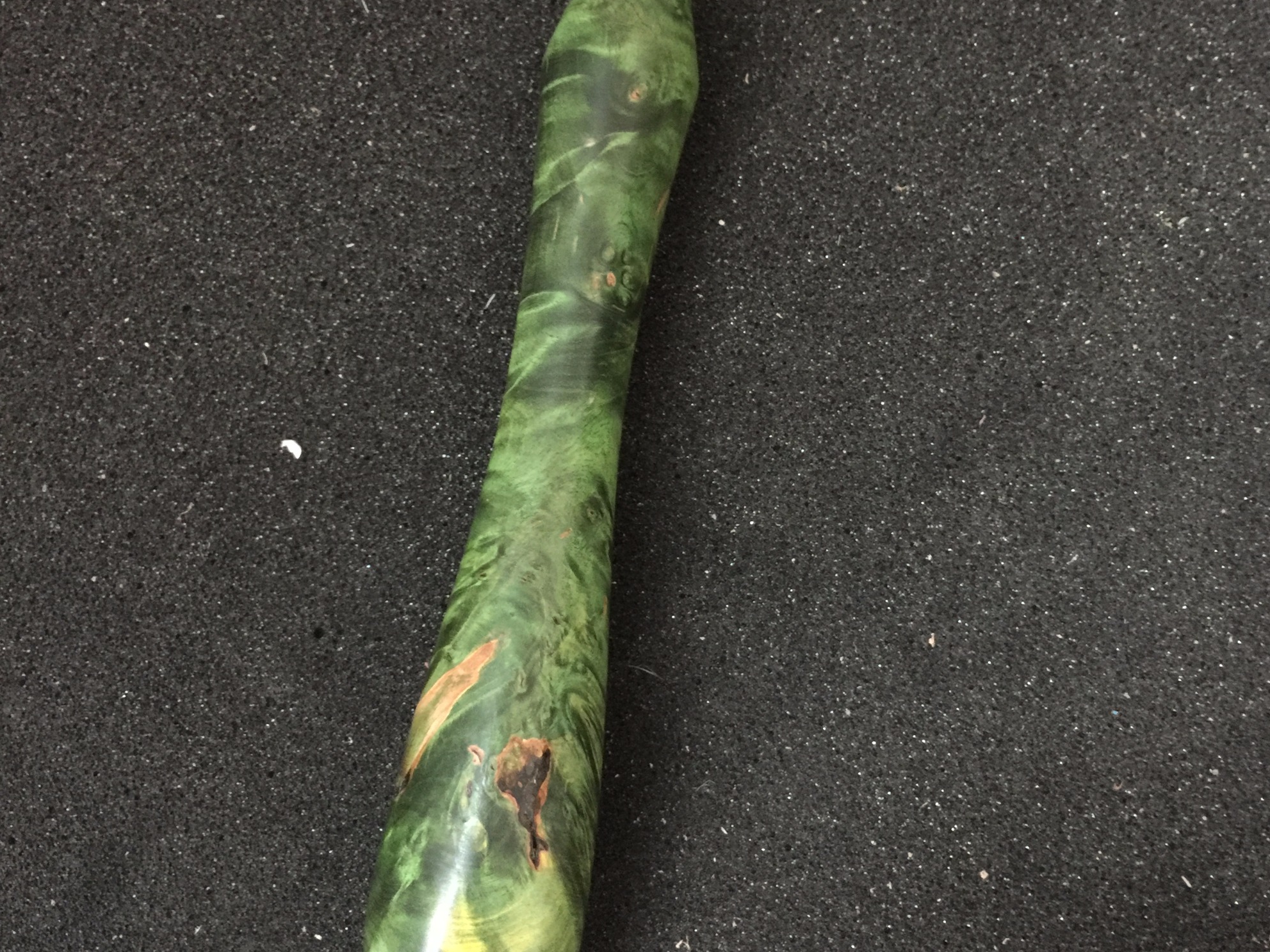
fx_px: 1431
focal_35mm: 39
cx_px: 640
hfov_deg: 47.9
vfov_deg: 36.8
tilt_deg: -80.3
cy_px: 423
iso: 160
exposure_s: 1/8
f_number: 2.2
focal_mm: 4.15
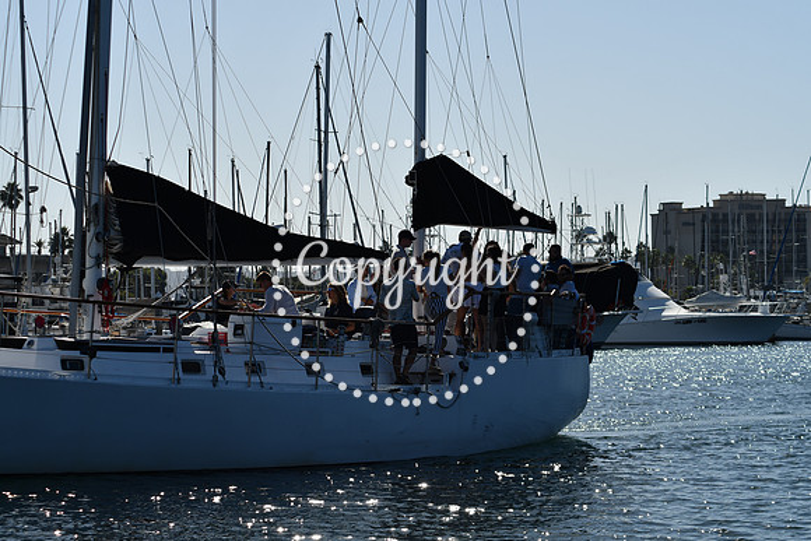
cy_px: 270
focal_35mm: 105
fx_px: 2366
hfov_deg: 19.5
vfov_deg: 13.0
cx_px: 406
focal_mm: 70
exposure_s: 1/640
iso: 100
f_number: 9
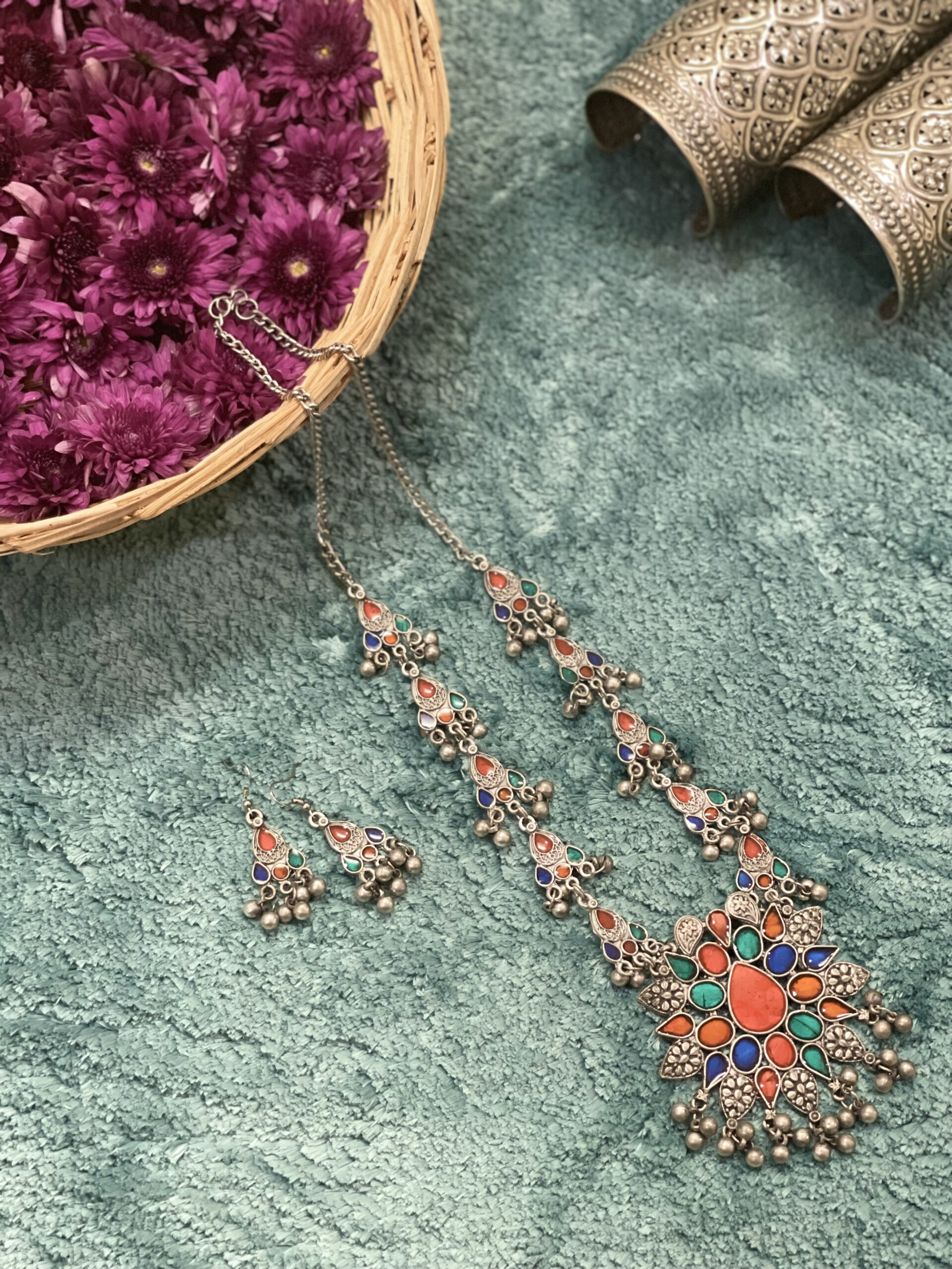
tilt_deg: -70.8
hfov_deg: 22.9
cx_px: 476
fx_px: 2347
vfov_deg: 30.3
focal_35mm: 64
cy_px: 634
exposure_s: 1/20
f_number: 2.2
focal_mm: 7.5
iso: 400
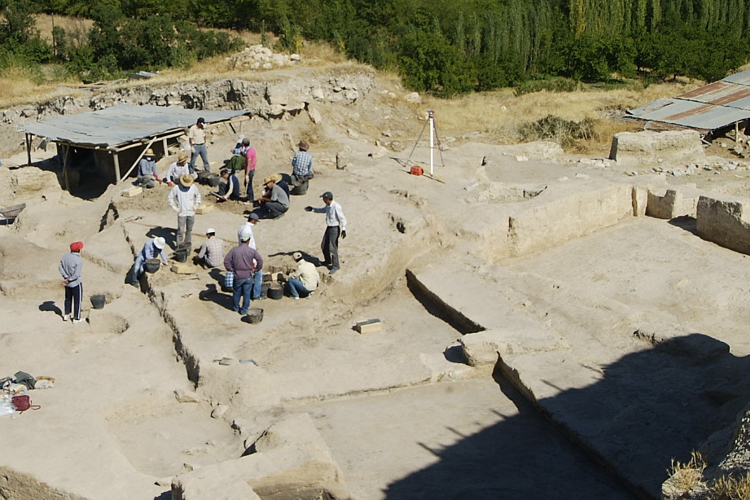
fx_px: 1271
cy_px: 351
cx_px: 323
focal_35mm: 61
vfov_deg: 22.1
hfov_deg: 32.8
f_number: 8
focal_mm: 26
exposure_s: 1/250
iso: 100
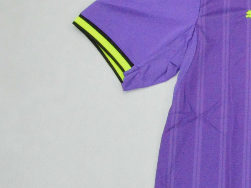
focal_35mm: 91
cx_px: 332
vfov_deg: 16.1
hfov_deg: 19.6
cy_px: 134
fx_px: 663
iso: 6400
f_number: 25
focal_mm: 21
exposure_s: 1/200
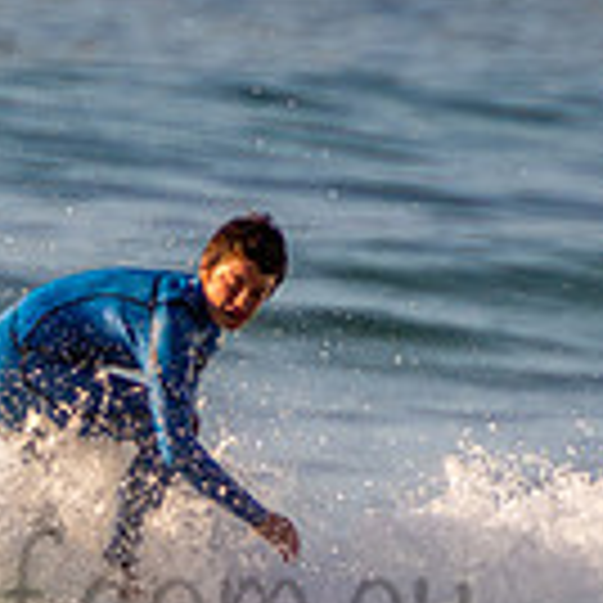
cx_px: -4
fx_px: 43516
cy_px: 560
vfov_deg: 0.8
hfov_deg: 0.8
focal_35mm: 2208
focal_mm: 400
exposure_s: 1/1250
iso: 360
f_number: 5.6
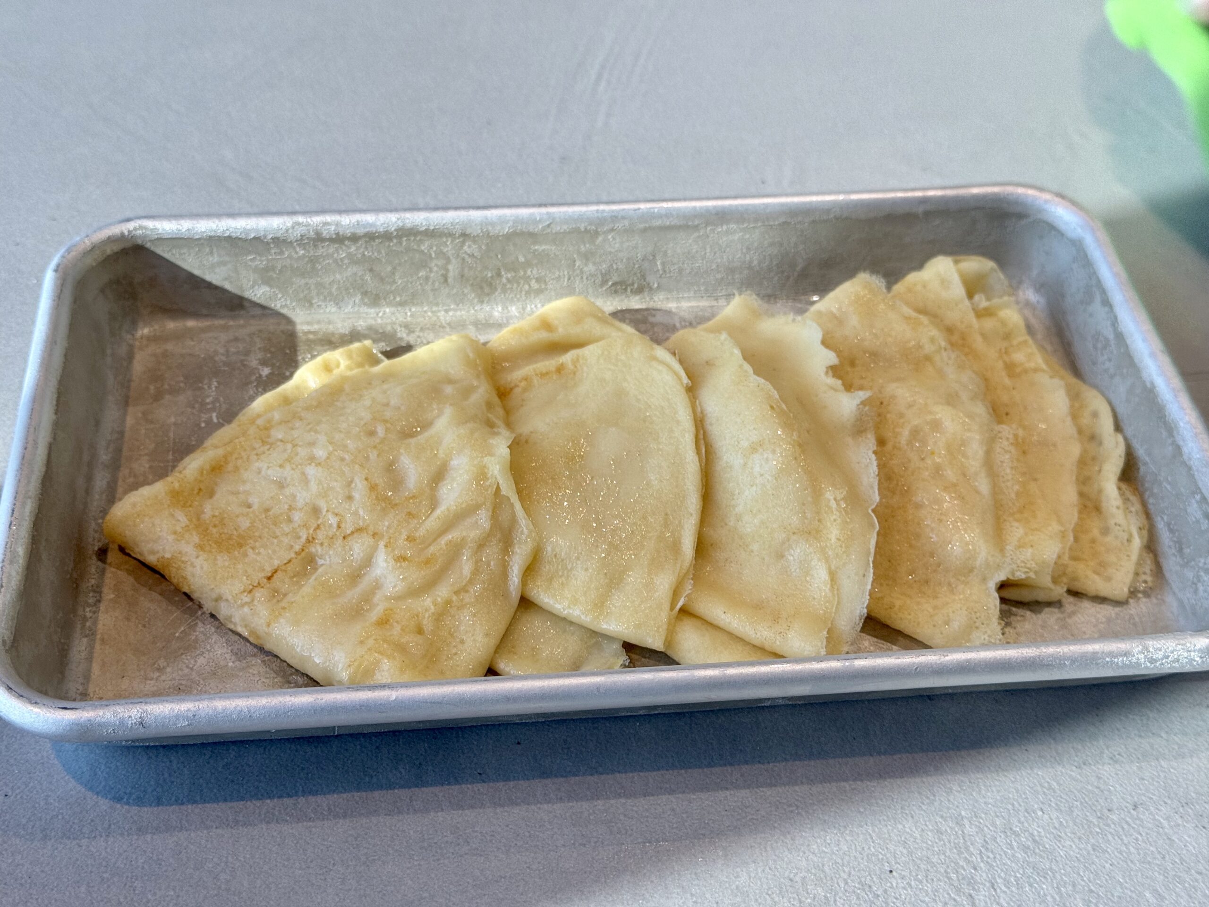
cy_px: 454
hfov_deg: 39.7
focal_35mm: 48
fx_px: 1676
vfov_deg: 30.3
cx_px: 604
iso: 64
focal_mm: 6.76
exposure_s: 1/351
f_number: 1.78
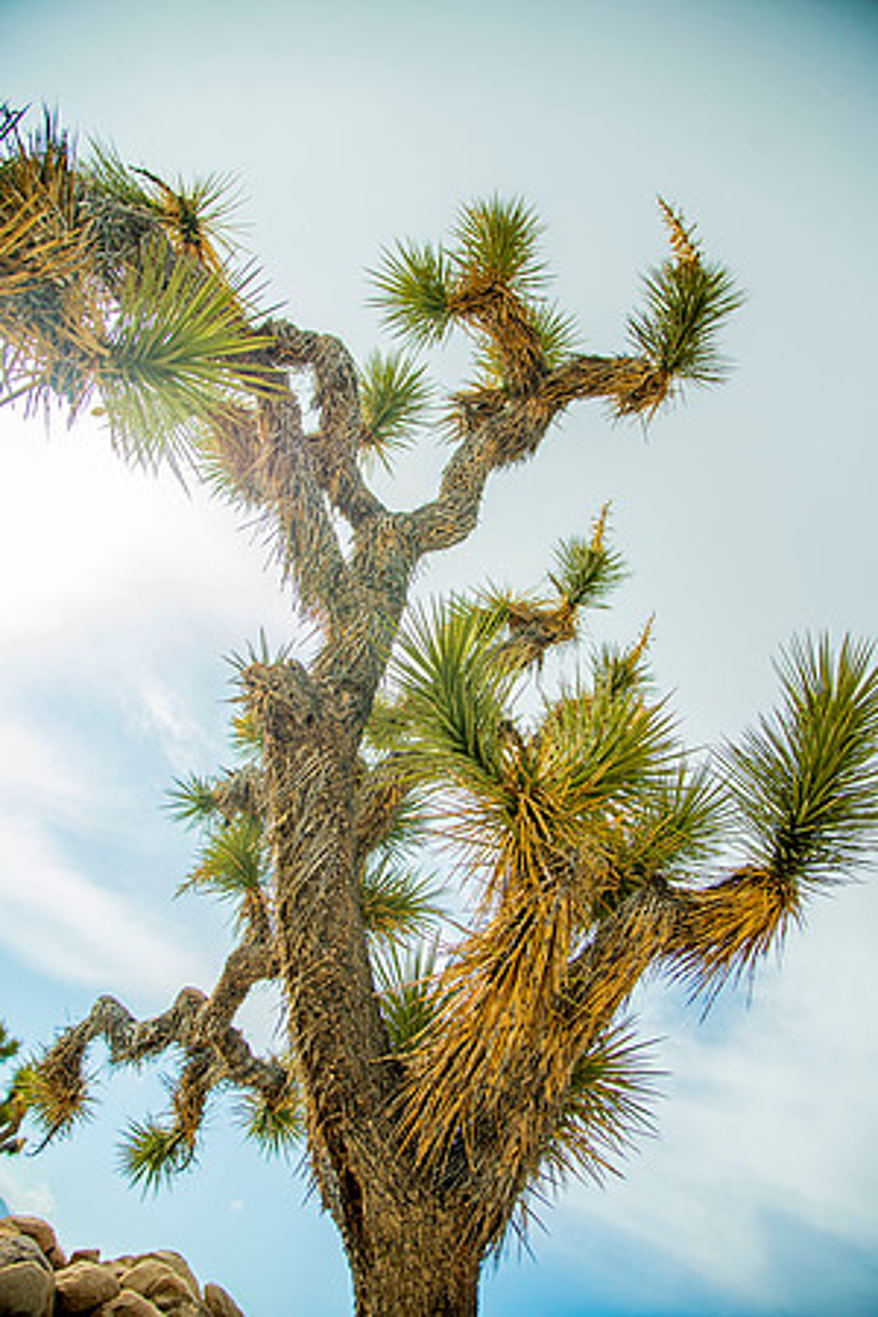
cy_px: 658
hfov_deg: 53.1
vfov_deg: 73.7
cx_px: 439
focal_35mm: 24
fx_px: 878
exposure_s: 1/1000
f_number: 4
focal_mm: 24
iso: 100
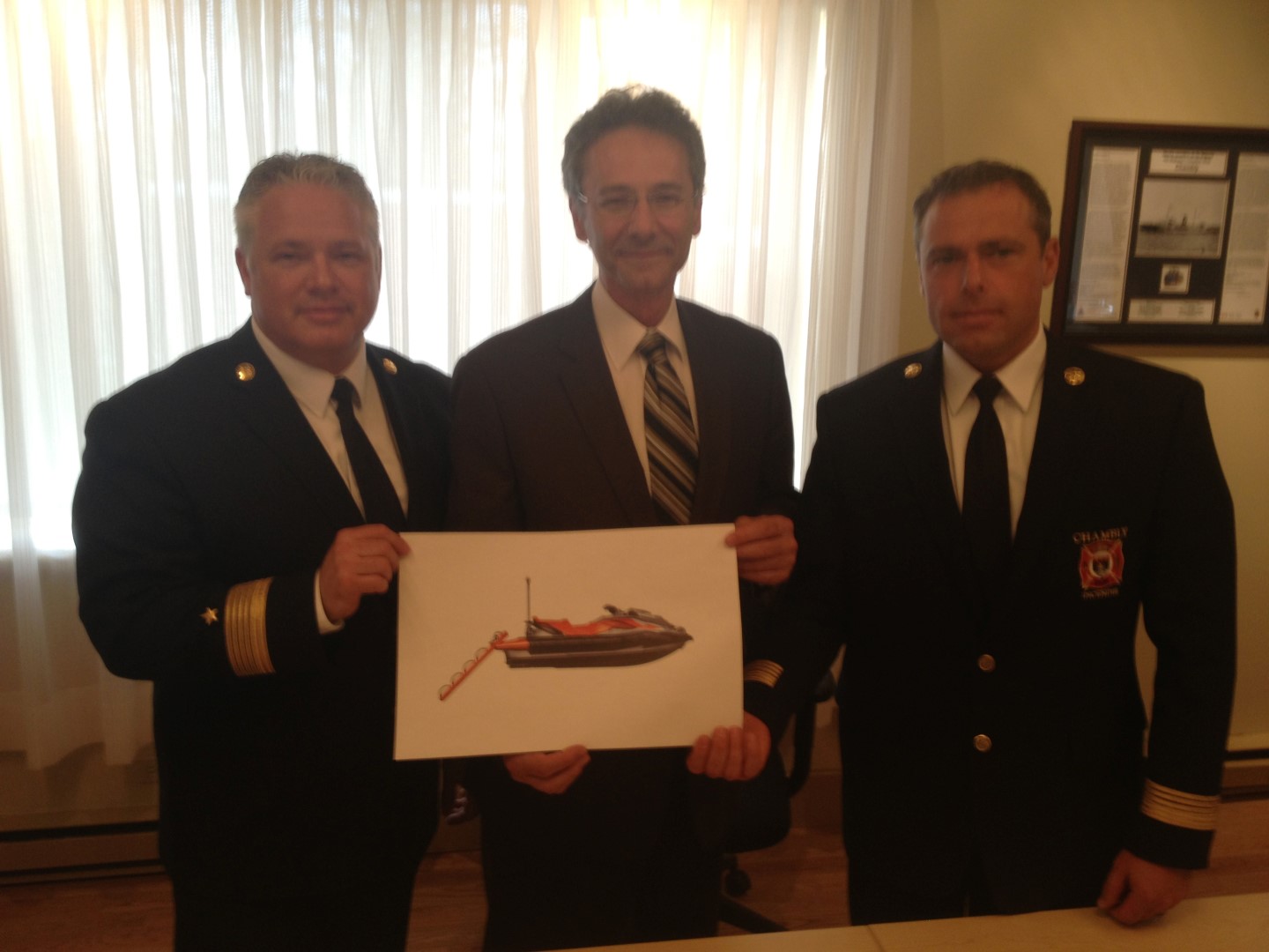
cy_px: 476
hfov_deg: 52.6
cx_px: 634
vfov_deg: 40.7
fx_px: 1283
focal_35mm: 35
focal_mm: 4.28
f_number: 2.4
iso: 64
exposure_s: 1/20
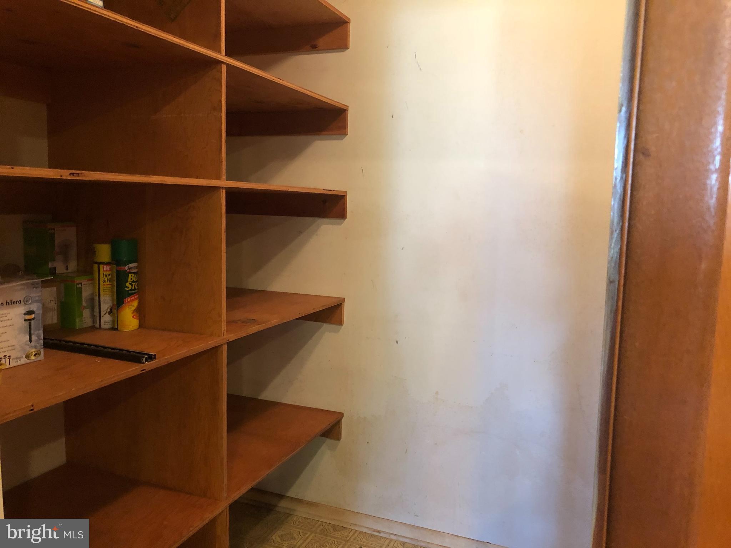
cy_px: 274
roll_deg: -1.5
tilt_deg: -6.9
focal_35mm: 28
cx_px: 366
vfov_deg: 49.7
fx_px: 591
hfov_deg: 63.4
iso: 100
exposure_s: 1/9
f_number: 1.8
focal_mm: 4
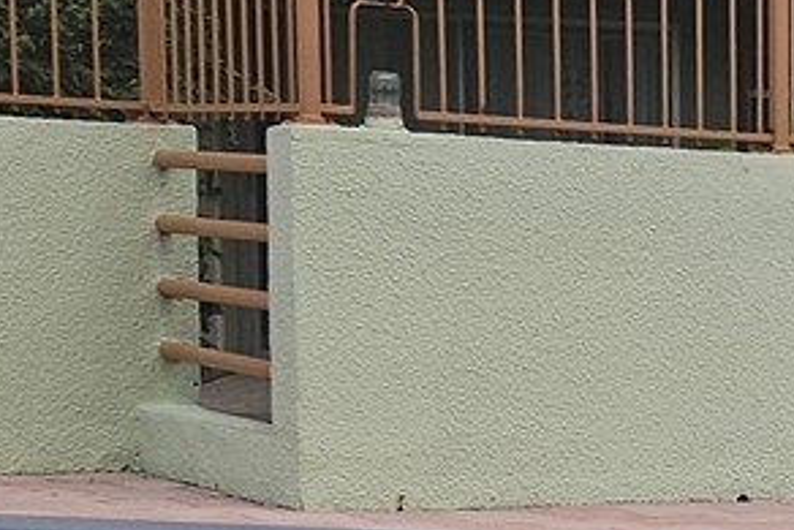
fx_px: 2891
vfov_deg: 10.3
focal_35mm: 131
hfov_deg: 13.5
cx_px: 1550
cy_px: 593
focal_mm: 5.4
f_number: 1.8
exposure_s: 1/1314
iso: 25
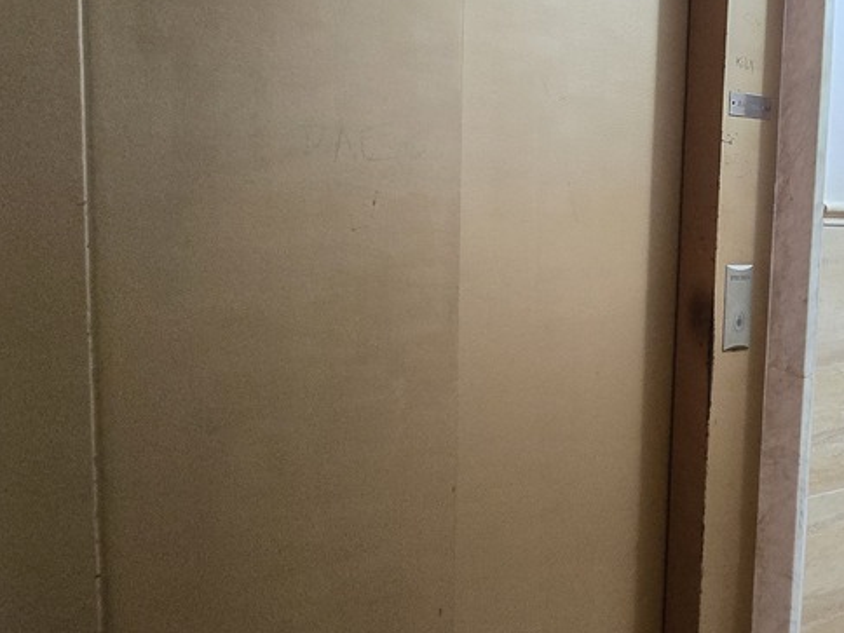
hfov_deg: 56.6
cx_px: 689
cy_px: 269
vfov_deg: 48.1
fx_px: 707
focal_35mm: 29
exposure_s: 1/25
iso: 1600
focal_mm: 2.2
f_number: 2.2
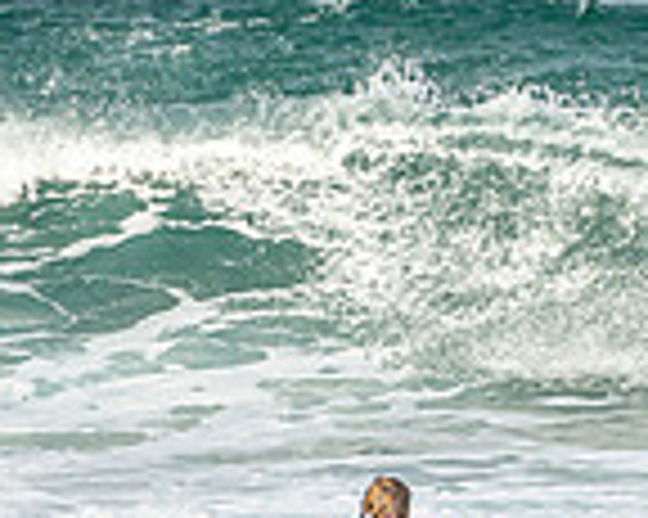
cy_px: 124
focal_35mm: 1168
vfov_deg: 1.3
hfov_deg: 1.7
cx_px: 1130
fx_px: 22385
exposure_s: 1/1000
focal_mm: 200
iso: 200
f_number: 5.6
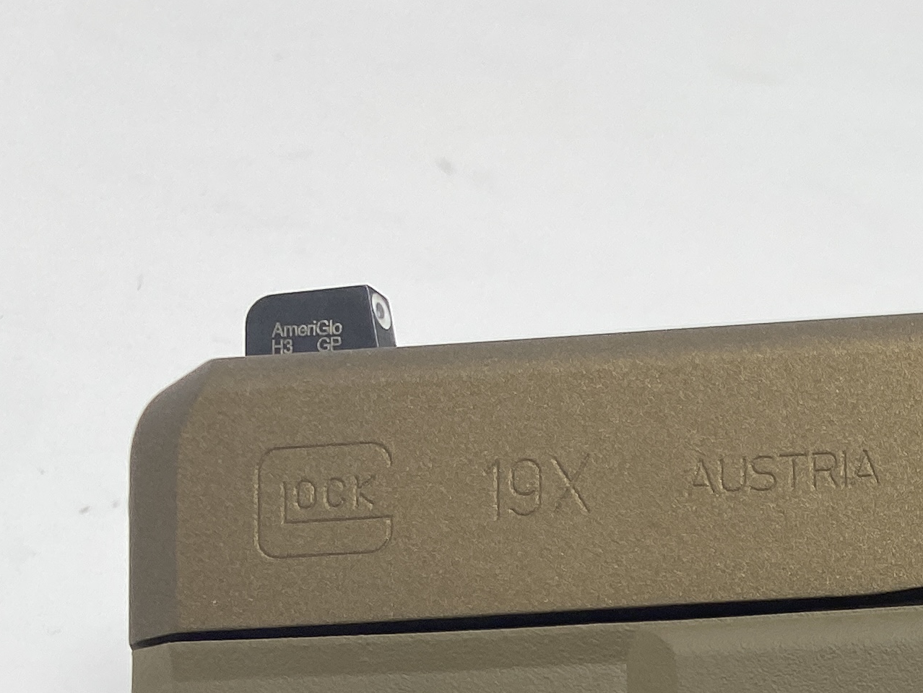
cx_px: 1389
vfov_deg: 16.3
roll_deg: -24.4
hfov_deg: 20.4
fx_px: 2187
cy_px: 1075
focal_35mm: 82
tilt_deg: -42.9
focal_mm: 4.25
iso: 32
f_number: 1.8
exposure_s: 1/136
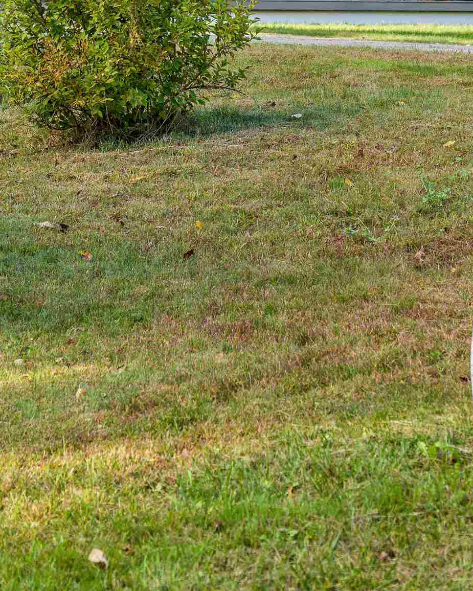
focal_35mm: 152
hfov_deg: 10.2
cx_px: 253
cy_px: 88
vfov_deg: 12.6
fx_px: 2659
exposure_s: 1/100
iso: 100
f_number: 5.6
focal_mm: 61
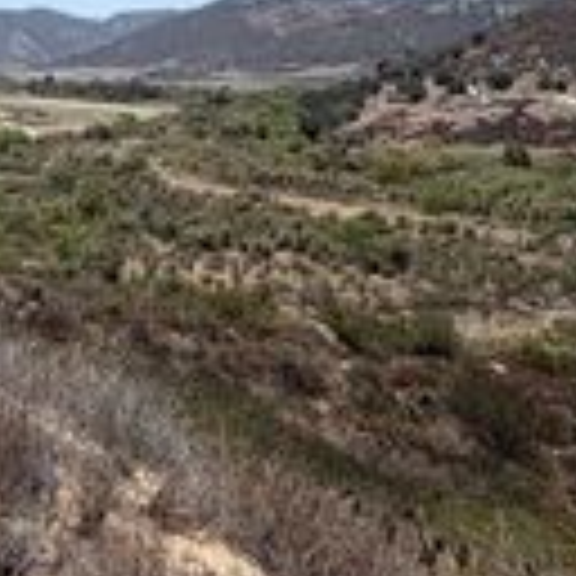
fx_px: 1167
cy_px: -90
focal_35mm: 62
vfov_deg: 25.3
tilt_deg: +7.4
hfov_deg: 26.8
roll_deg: +0.4
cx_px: 58
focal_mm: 2.22
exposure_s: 1/942
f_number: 2.2
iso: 20
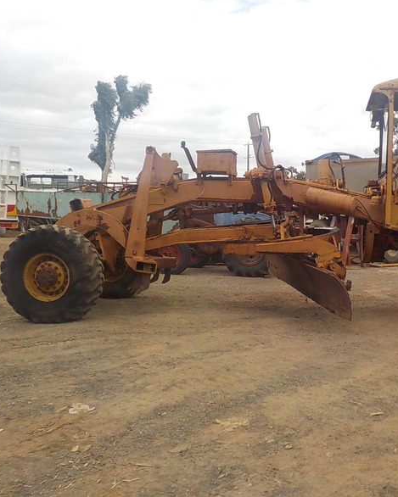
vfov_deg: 45.8
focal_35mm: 40
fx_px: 589
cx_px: 313
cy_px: 250
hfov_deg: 36.2
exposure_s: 1/1000
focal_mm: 4.1
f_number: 3.3
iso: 125
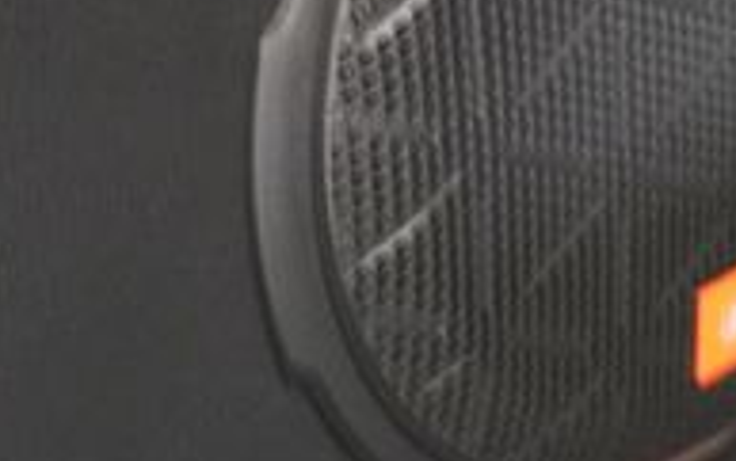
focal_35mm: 147
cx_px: 686
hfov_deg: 14.1
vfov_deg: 8.9
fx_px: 2945
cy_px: 19
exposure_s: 1/4
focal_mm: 29
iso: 6400
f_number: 5
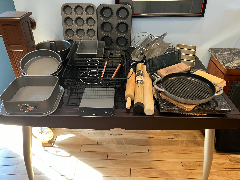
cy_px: 90
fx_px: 194
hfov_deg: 63.4
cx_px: 120
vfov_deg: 49.7
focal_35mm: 28
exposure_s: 1/40
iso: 250
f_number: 1.8
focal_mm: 3.99
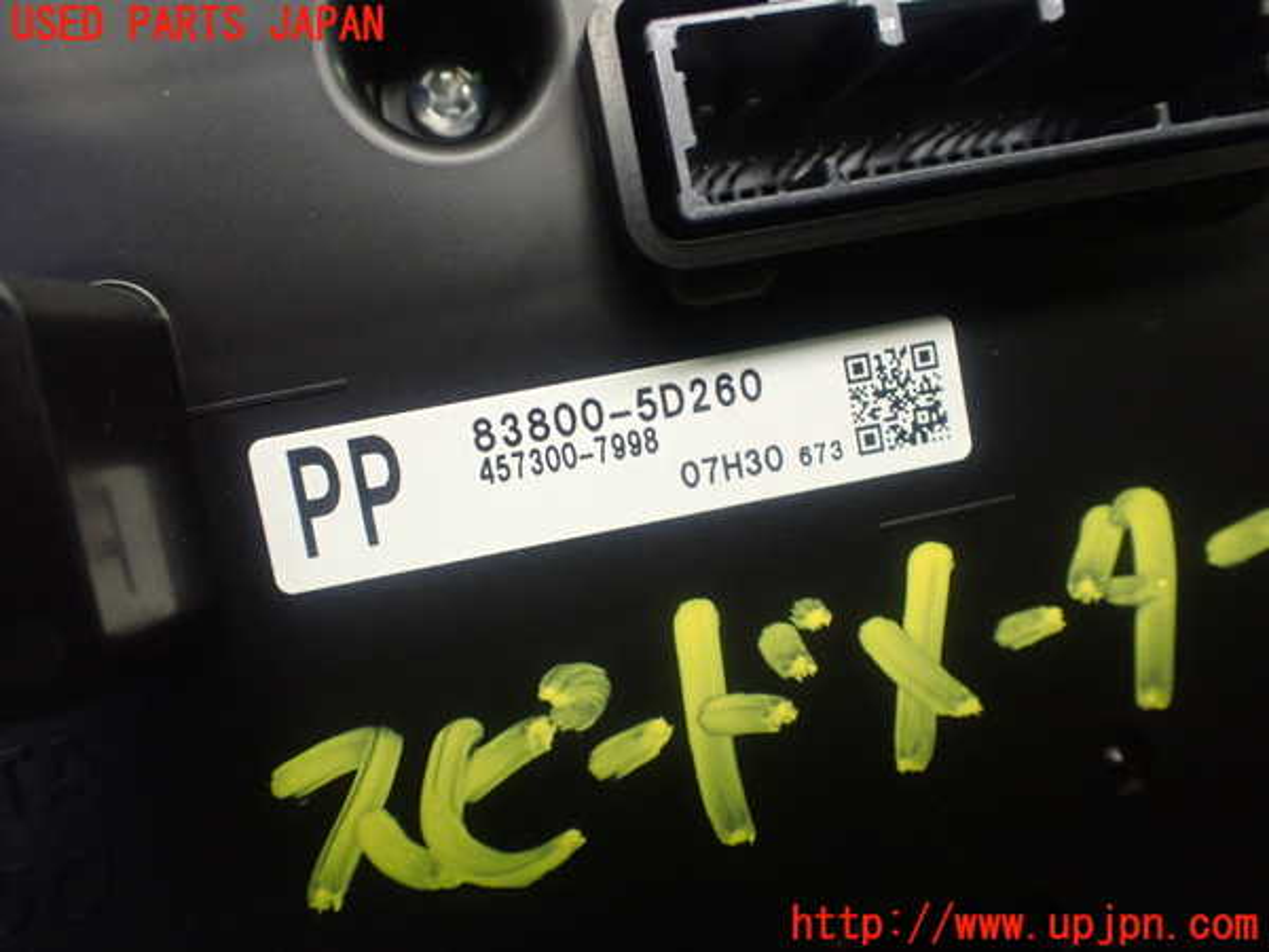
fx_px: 1100
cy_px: 476
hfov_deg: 60.0
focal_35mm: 30
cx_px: 634
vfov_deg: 46.8
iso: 800
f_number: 2.3
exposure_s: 1/125
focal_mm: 5.4
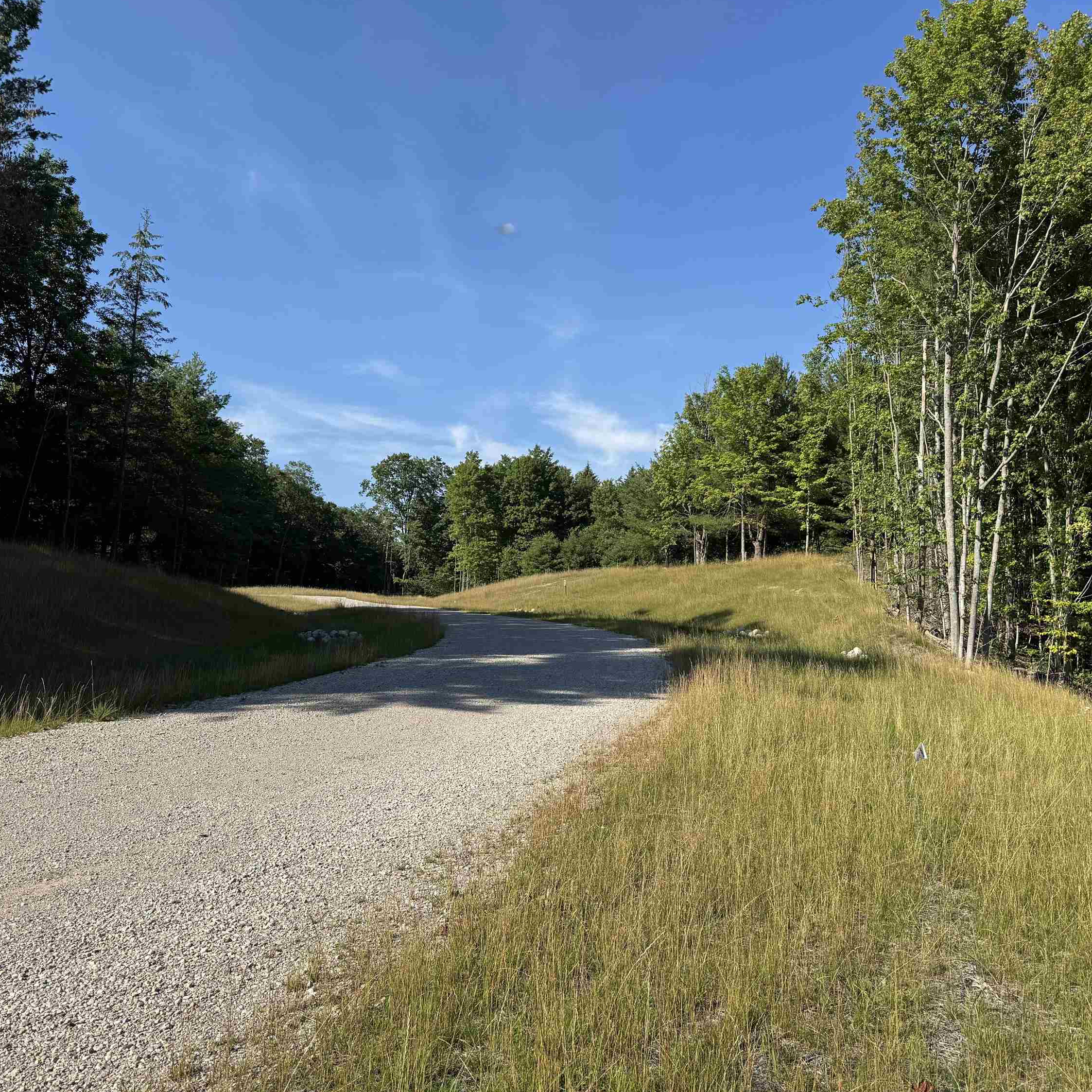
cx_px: 611
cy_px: 553
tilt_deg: +3.3
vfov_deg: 55.6
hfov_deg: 55.5
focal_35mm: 29
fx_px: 1035
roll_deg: -0.9
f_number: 1.78
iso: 80
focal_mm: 6.76
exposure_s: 1/3802
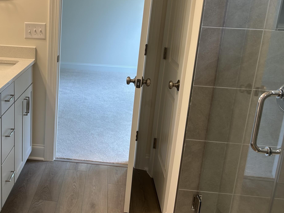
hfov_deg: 43.3
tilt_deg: -14.8
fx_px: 345
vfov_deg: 34.3
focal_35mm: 42
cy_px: 87
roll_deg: -2.4
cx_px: 69
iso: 40
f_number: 1.5
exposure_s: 1/120
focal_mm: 5.7
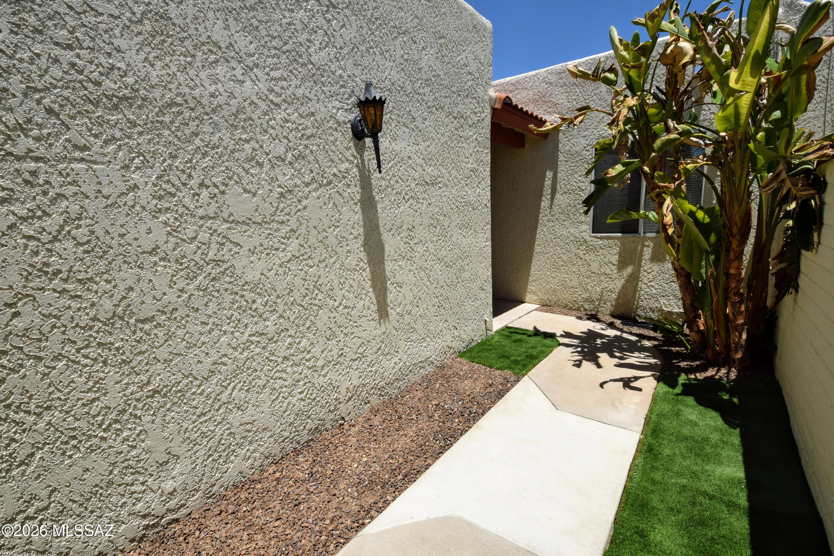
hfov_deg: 100.4
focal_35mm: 15
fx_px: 347
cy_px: 278
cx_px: 417
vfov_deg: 77.3
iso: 400
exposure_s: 1/640
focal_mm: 10
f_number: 13
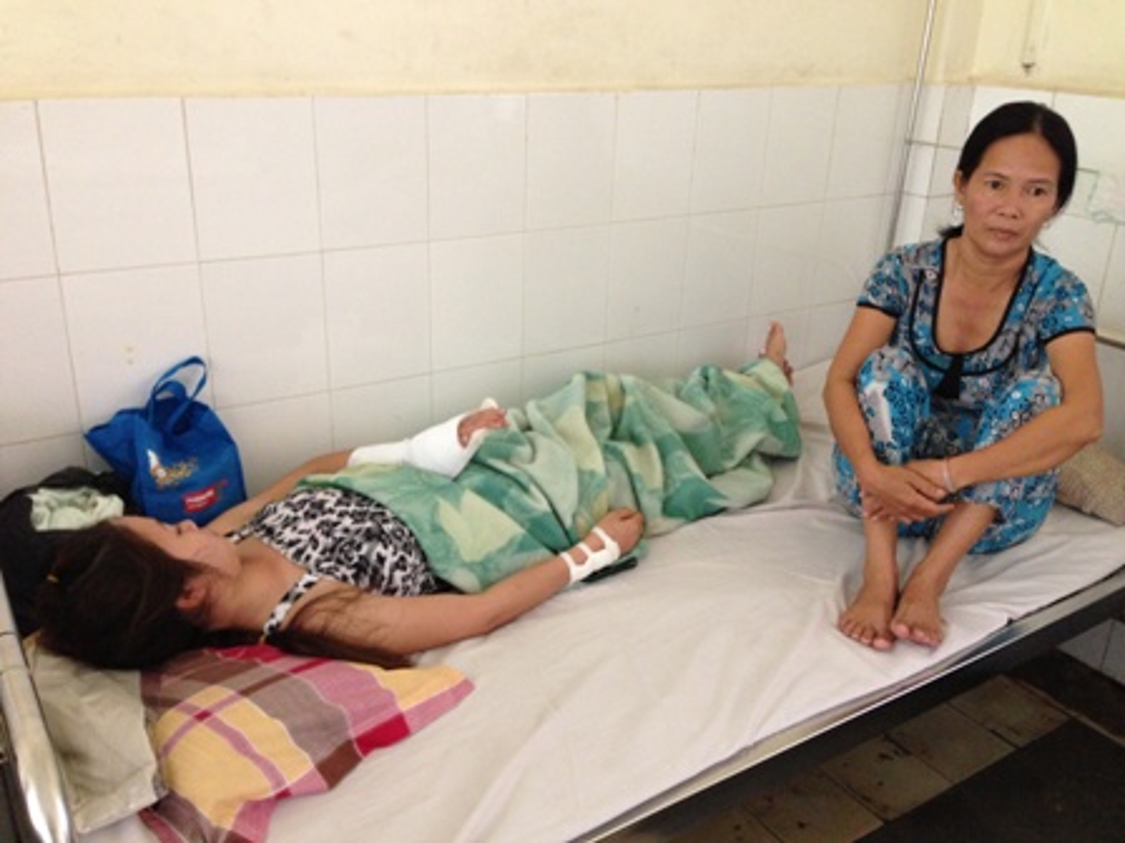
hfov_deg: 55.4
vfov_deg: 42.9
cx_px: 562
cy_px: 422
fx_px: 1072
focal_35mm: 33
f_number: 2.4
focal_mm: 4.13
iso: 250
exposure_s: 1/20
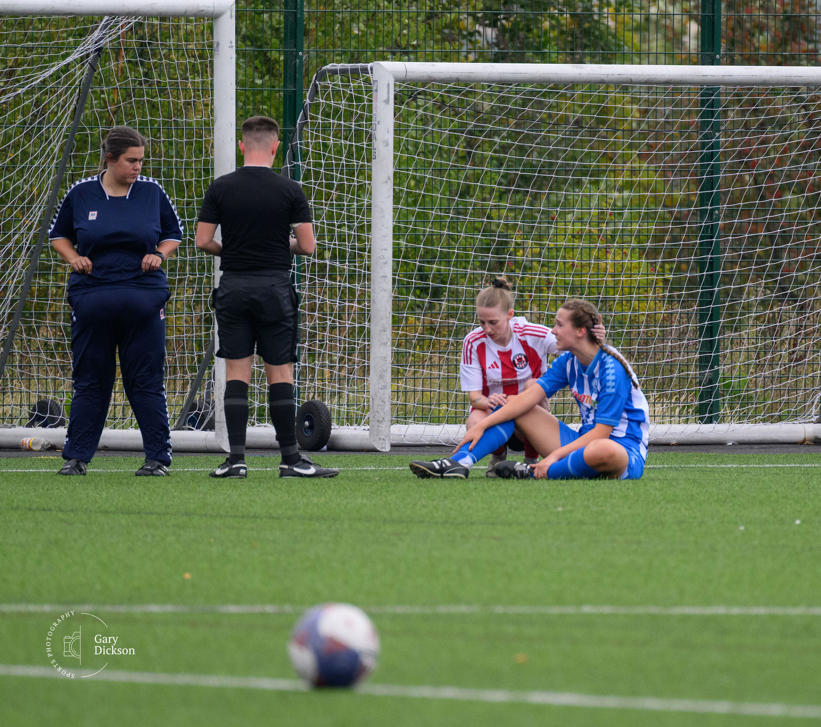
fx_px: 16807
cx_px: 581
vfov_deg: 2.5
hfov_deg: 2.8
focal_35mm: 663
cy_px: 432
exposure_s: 1/1250
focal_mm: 400
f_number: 5.6
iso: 2000
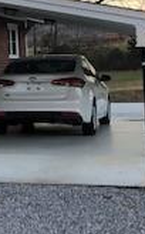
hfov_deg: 10.1
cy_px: 57
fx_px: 736
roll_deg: +1.5
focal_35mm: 116
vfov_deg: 17.9
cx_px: -178
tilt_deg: +3.0
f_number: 1.8
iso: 20
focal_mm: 3.99
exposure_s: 1/120
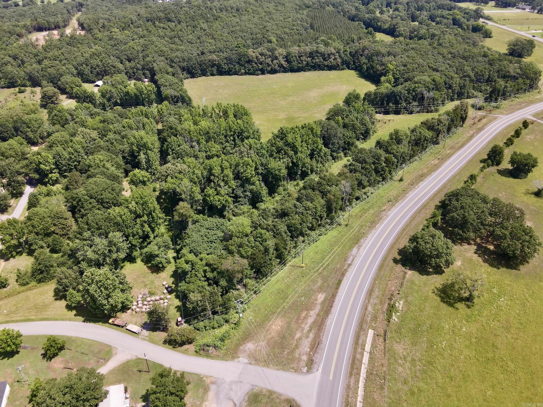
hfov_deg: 71.6
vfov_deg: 56.8
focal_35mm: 24
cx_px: 272
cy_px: 204
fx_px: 376
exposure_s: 1/15
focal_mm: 4.5
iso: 260
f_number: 2.8
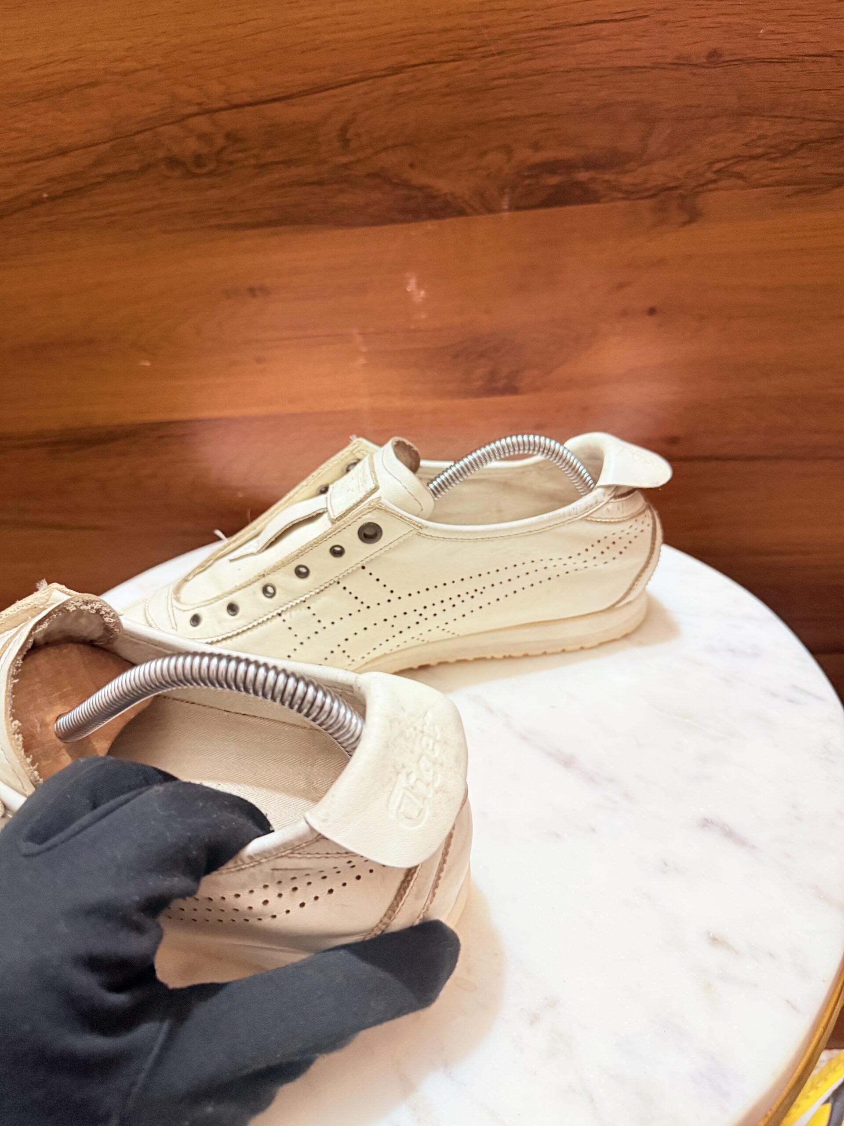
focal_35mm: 24
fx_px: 780
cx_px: 422
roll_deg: +6.8
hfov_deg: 56.8
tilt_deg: -32.4
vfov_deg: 71.6
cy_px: 563
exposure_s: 1/50
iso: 400
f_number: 1.78
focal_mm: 6.76
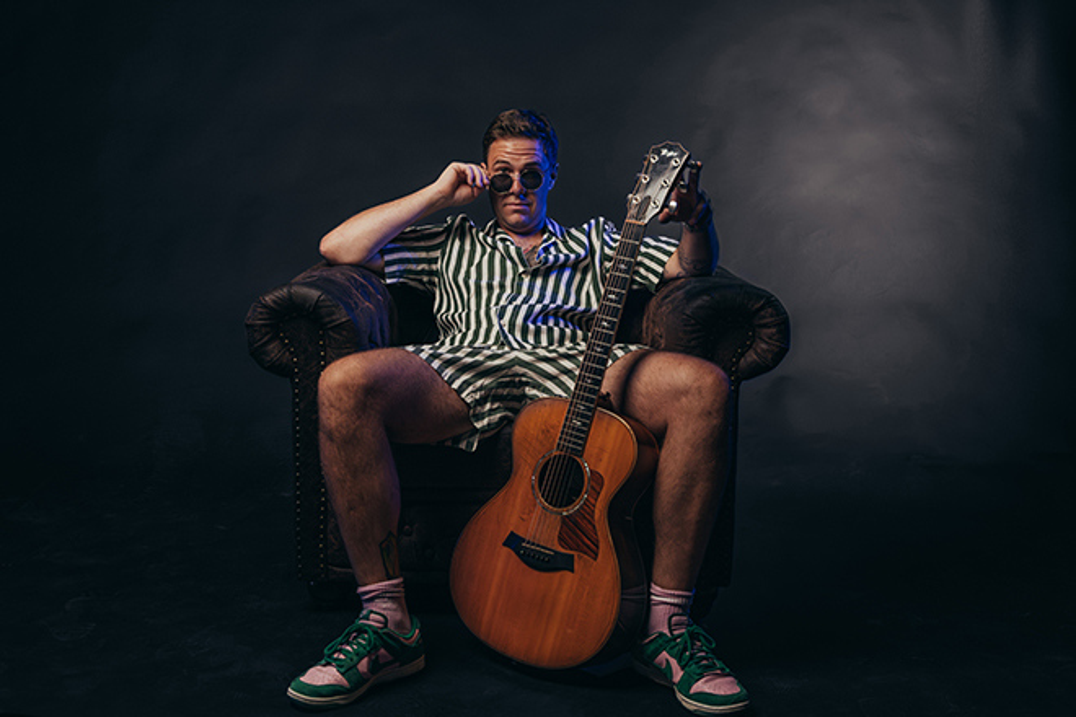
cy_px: 358
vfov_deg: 31.9
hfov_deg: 46.4
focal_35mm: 42
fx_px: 1255
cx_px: 538
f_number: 5
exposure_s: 1/200
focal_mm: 42
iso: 5000
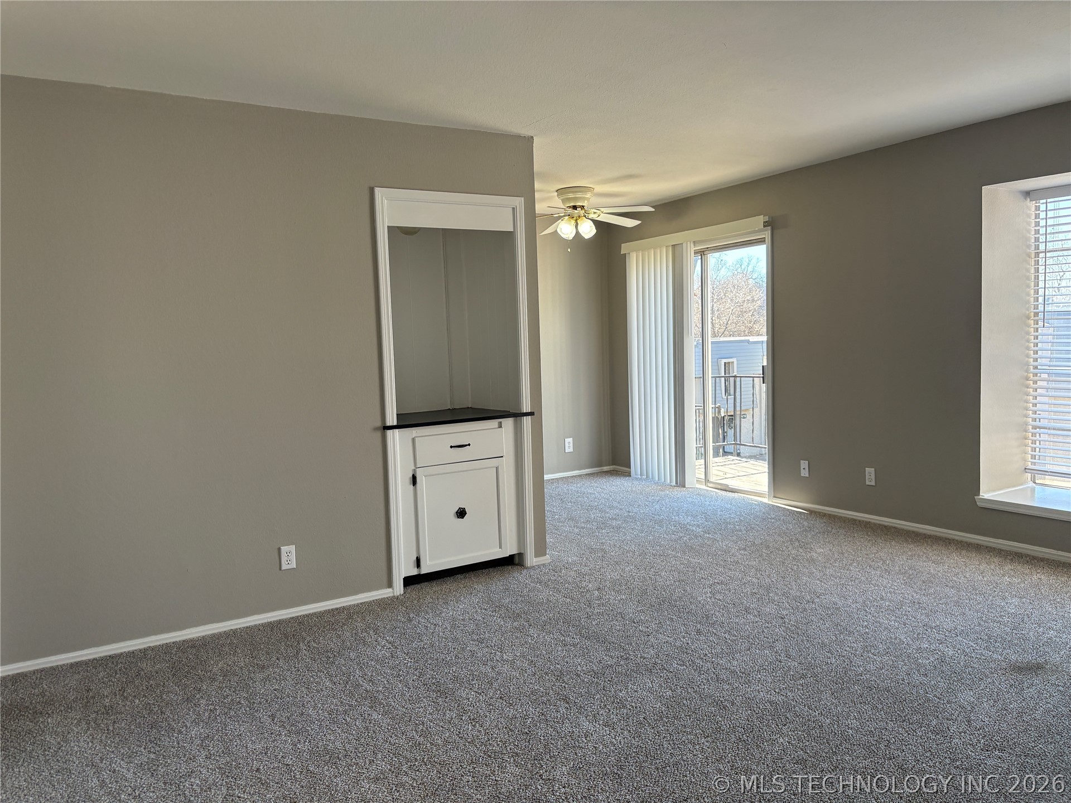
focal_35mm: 26
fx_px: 804
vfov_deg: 53.1
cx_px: 536
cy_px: 402
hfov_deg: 67.3
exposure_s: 1/238
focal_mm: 5.96
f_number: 1.6
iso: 80
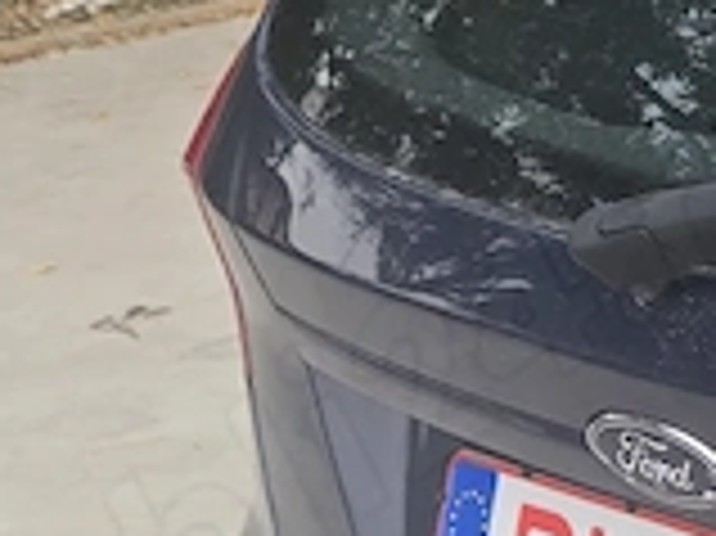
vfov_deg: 10.1
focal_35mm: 145
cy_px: 518
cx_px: 1941
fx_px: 2997
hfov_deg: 10.7
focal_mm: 5.4
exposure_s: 1/180
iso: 40
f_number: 1.8
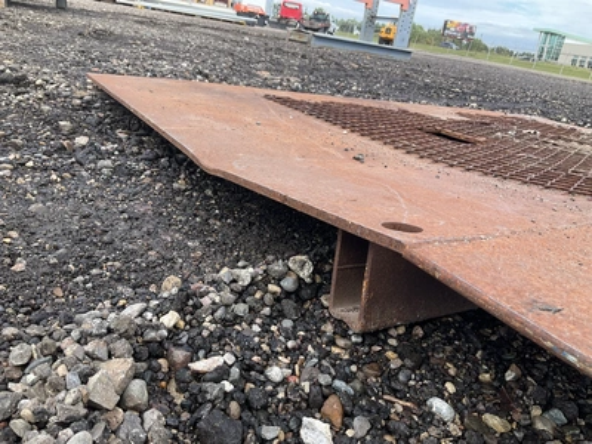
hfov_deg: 61.7
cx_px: 296
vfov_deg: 48.2
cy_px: 222
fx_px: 496
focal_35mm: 29
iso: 25
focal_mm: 3
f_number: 1.8
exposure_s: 1/367
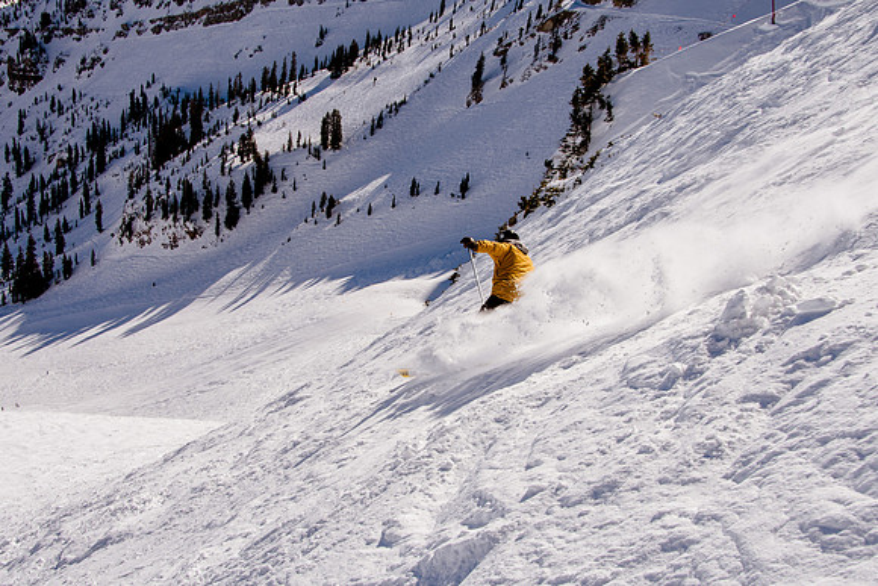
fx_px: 988
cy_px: 293
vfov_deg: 33.0
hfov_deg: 47.9
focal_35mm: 40
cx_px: 439
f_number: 16
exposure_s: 1/640
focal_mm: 27
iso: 400
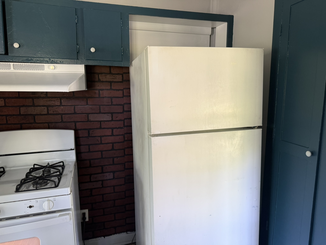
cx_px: 163
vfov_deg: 56.8
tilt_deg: -8.7
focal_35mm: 24
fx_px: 226
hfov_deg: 71.6
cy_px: 122
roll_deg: -0.1
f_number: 1.78
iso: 200
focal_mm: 6.76
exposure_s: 1/62
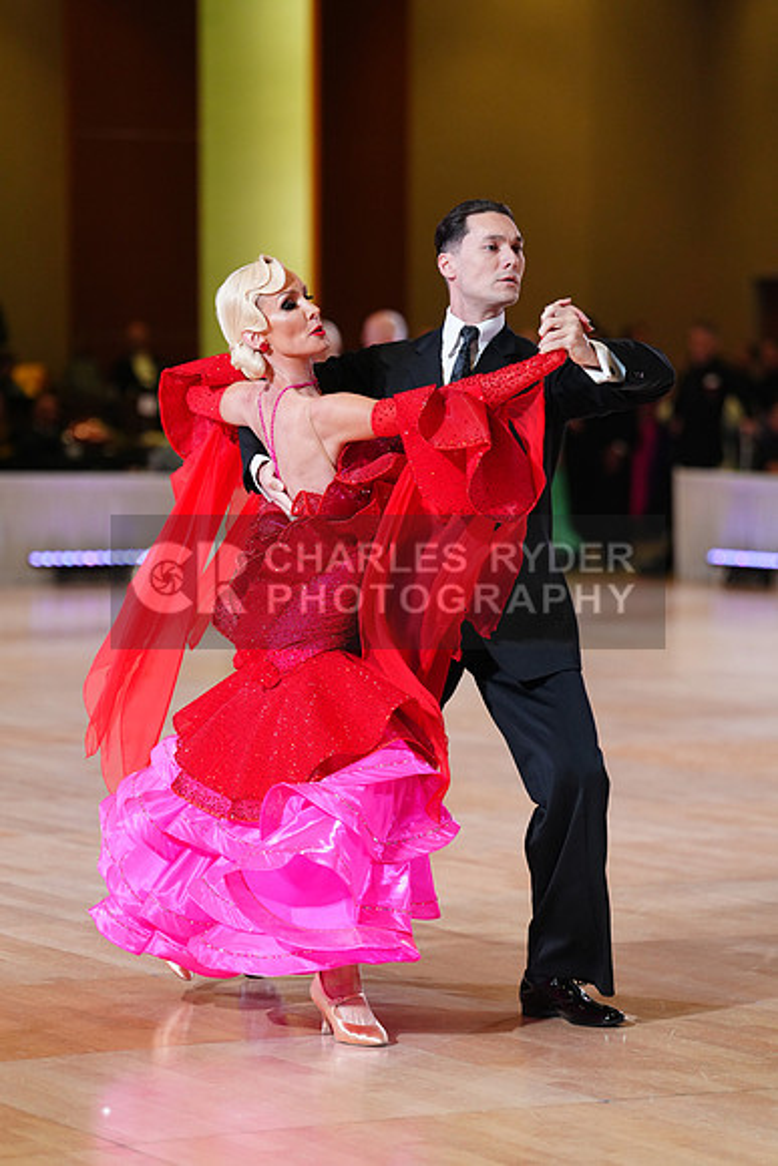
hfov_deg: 10.3
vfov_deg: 15.4
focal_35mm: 133
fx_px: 4309
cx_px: 389
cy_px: 583
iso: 2000
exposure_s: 1/400
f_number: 2.8
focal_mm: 133
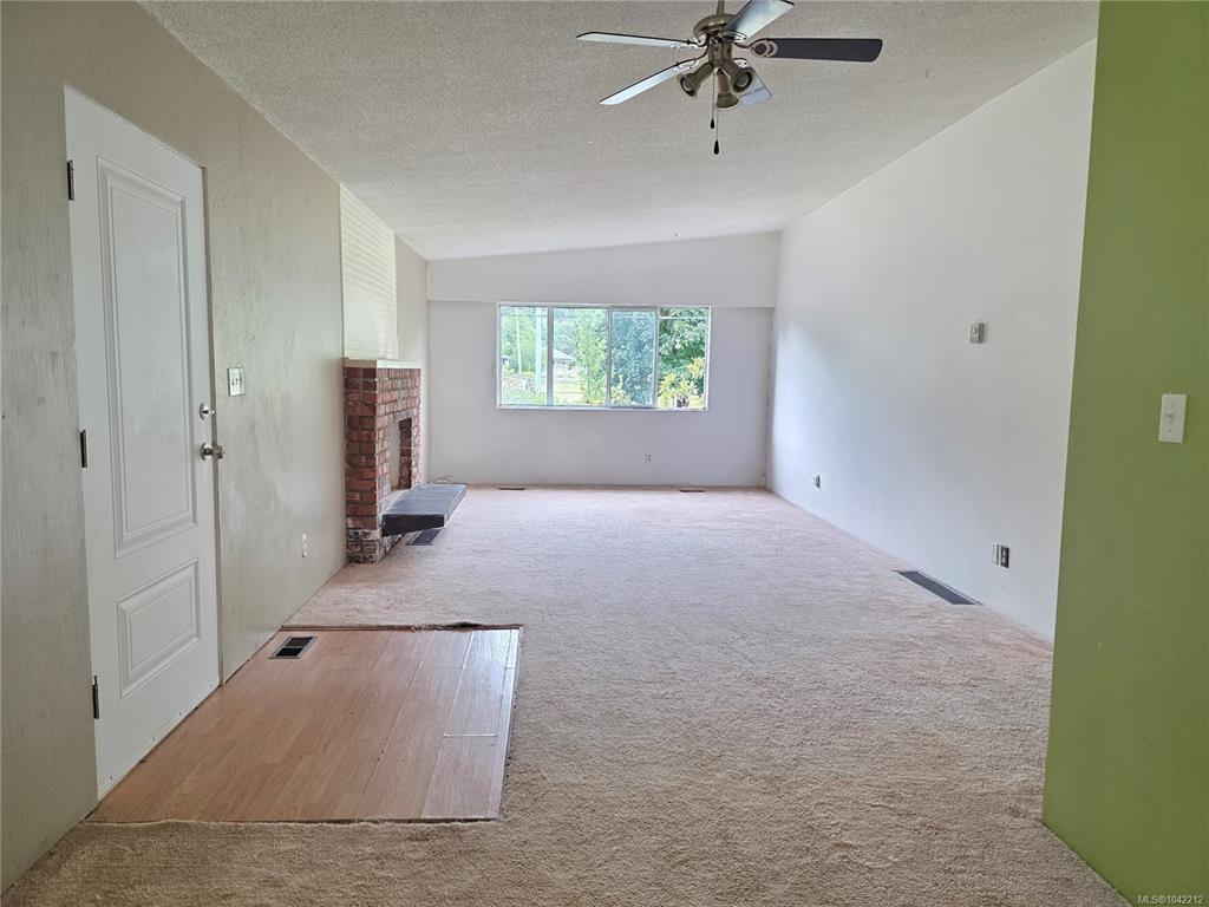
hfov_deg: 73.9
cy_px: 454
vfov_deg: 58.9
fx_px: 803
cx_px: 604
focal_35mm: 23
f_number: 1.7
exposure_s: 1/120
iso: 320
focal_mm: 6.3
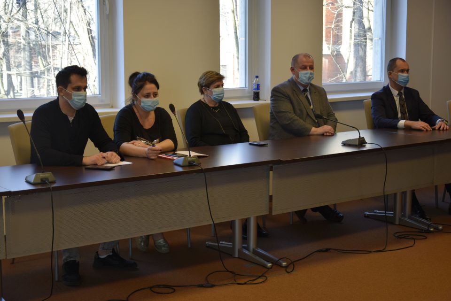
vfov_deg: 22.6
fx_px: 752
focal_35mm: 60
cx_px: 226
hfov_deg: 33.4
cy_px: 150
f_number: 4.5
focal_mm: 40
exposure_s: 1/80
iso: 400
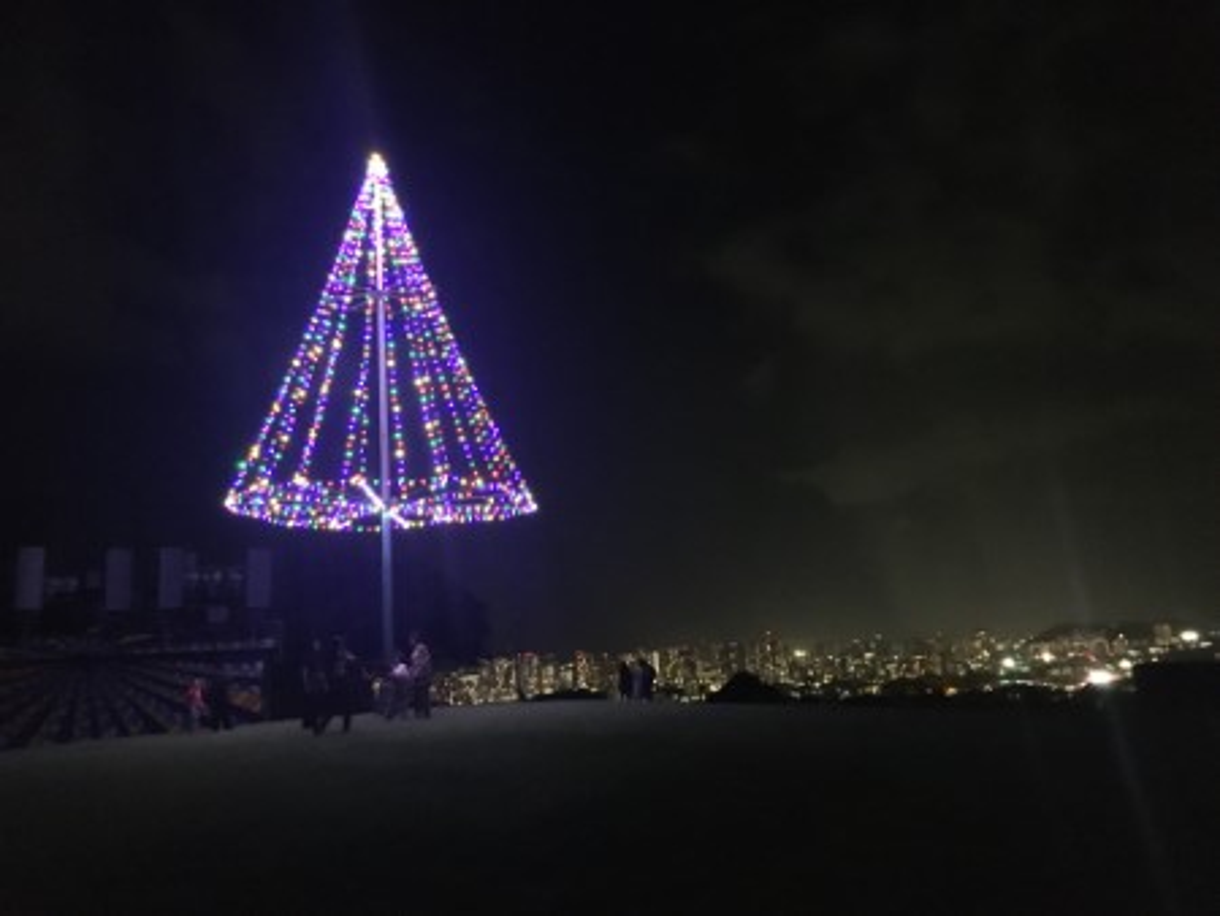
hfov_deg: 61.6
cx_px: 610
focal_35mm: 29
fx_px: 1023
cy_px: 458
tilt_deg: +10.0
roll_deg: +2.0
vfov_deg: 48.3
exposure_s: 1/15
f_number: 2.2
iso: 1600
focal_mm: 4.15
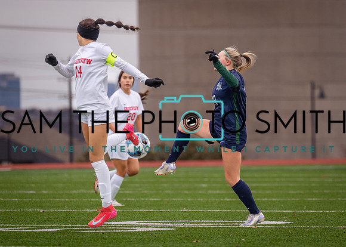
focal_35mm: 318
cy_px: 93
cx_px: 229
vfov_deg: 4.5
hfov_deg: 6.3
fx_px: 3124
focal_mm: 223
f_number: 4
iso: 800
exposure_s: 1/1600
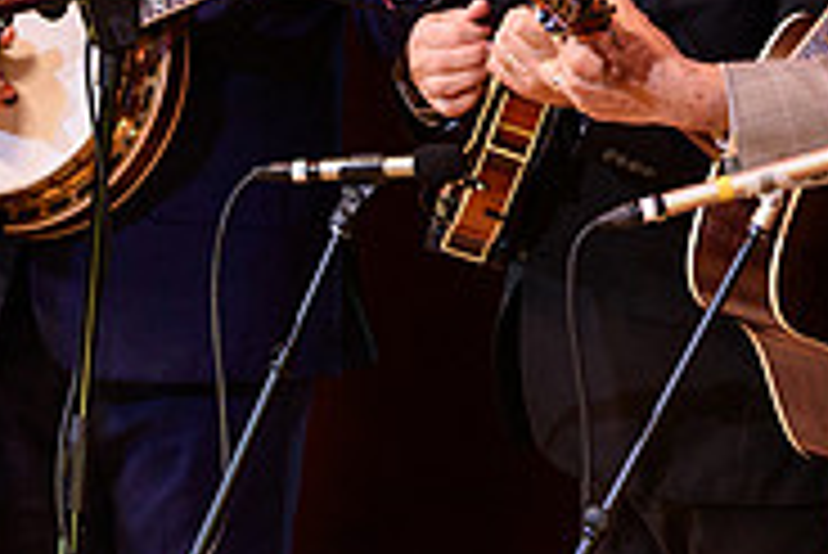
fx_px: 10887
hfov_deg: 4.4
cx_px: 783
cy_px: -309
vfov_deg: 2.9
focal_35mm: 473
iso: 2500
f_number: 5
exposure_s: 1/400
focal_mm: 150
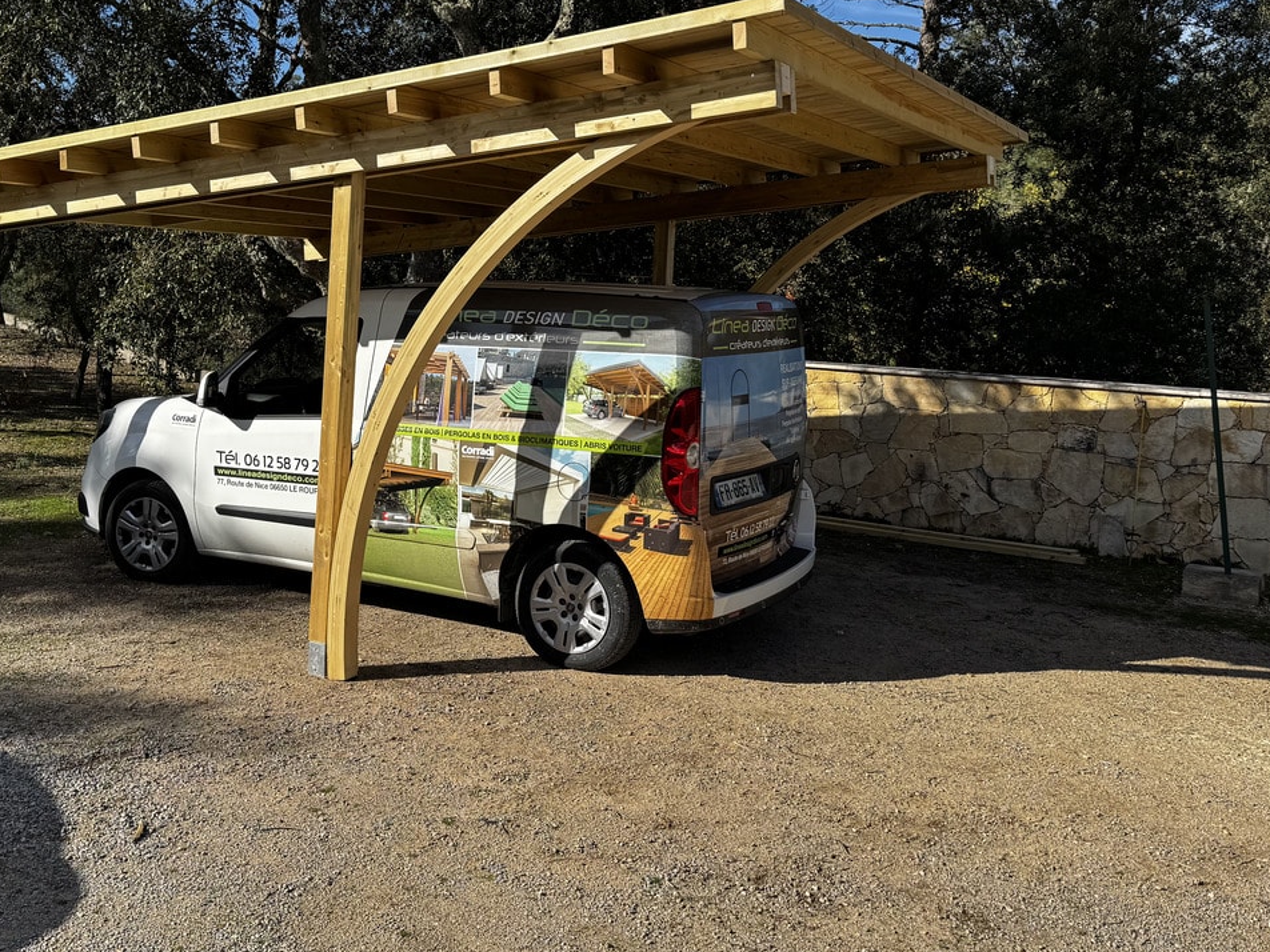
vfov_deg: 39.4
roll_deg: -2.9
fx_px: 1321
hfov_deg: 51.0
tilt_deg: -1.8
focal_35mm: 36
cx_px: 514
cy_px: 362
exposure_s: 1/3597
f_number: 1.78
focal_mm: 6.76
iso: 80
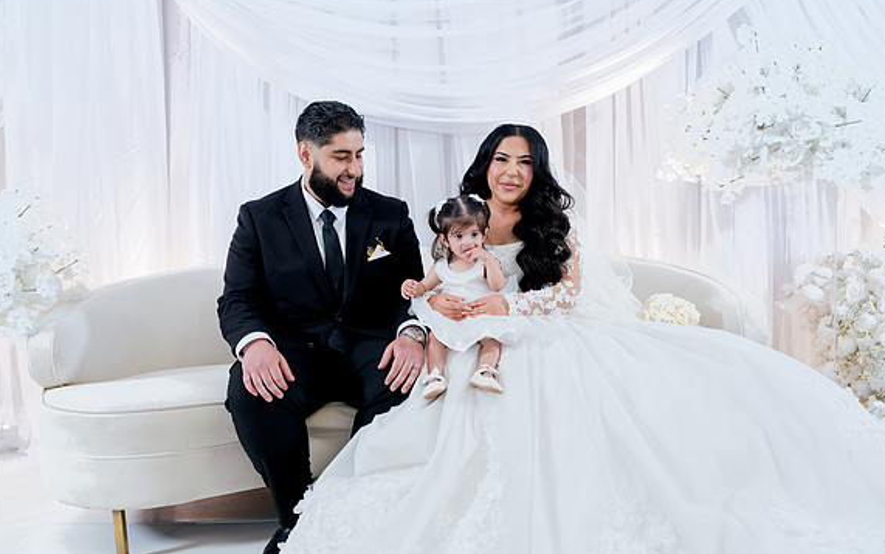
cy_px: 279
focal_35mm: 29
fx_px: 700
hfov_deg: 64.6
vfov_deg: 43.2
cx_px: 440
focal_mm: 28
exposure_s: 1/160
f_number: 2.8
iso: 800
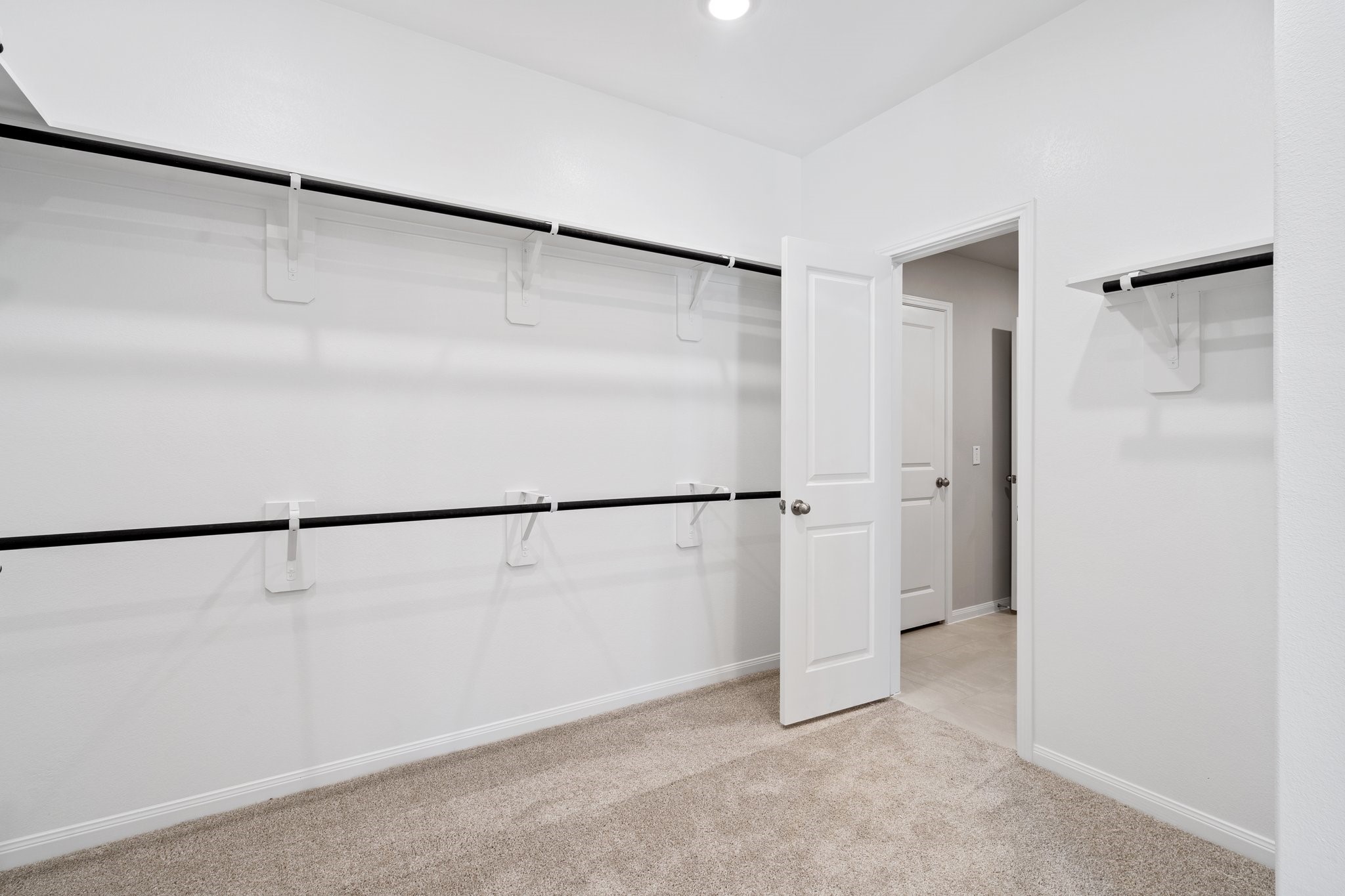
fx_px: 598
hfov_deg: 96.7
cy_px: 448
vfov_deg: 73.7
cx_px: 672
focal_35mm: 16
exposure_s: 1/5
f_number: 9
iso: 320
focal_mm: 16
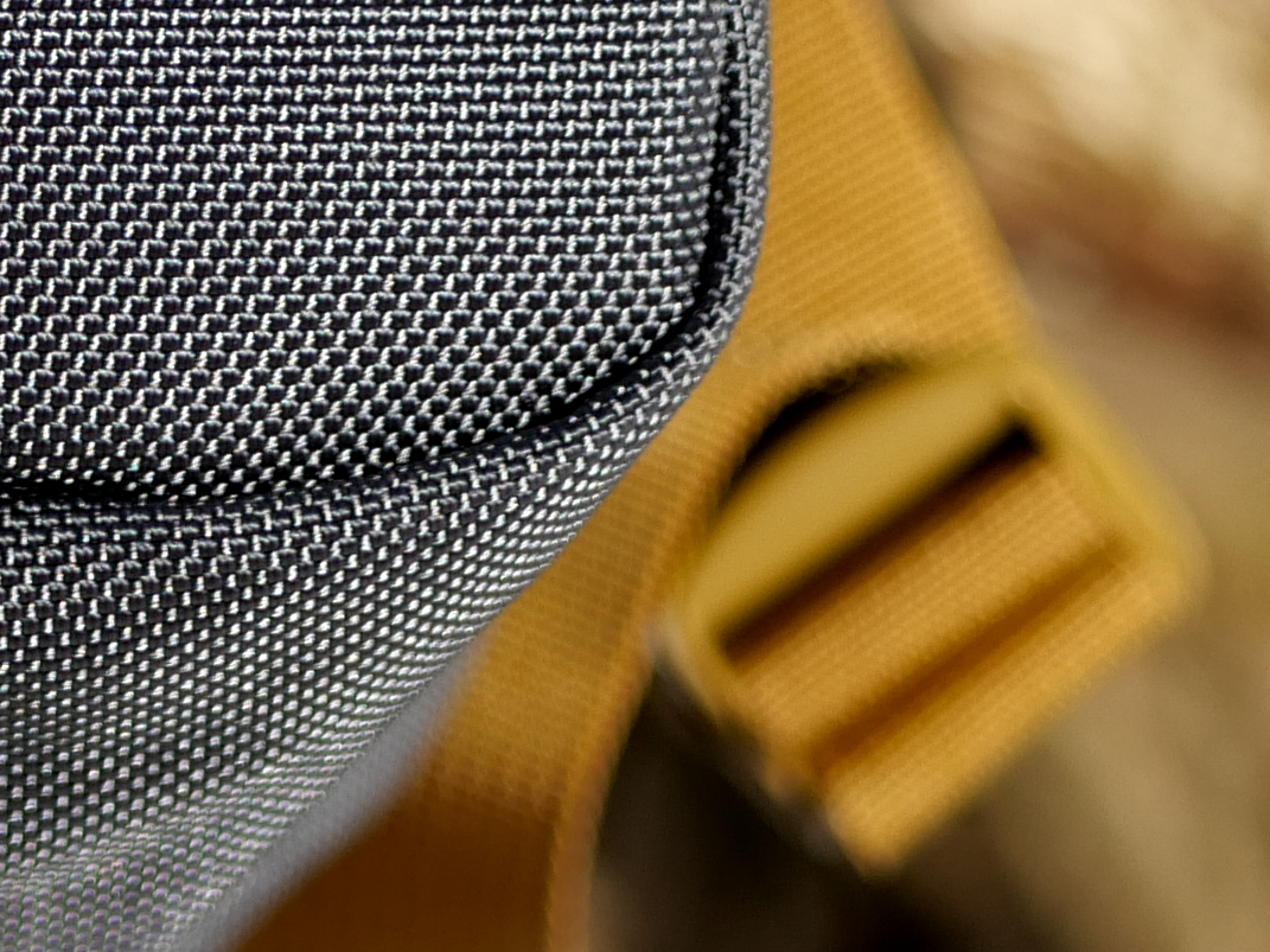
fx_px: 8878
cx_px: 69
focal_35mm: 242
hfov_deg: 8.1
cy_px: -900
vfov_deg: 6.0
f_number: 2.5
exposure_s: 1/2000
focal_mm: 25
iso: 200
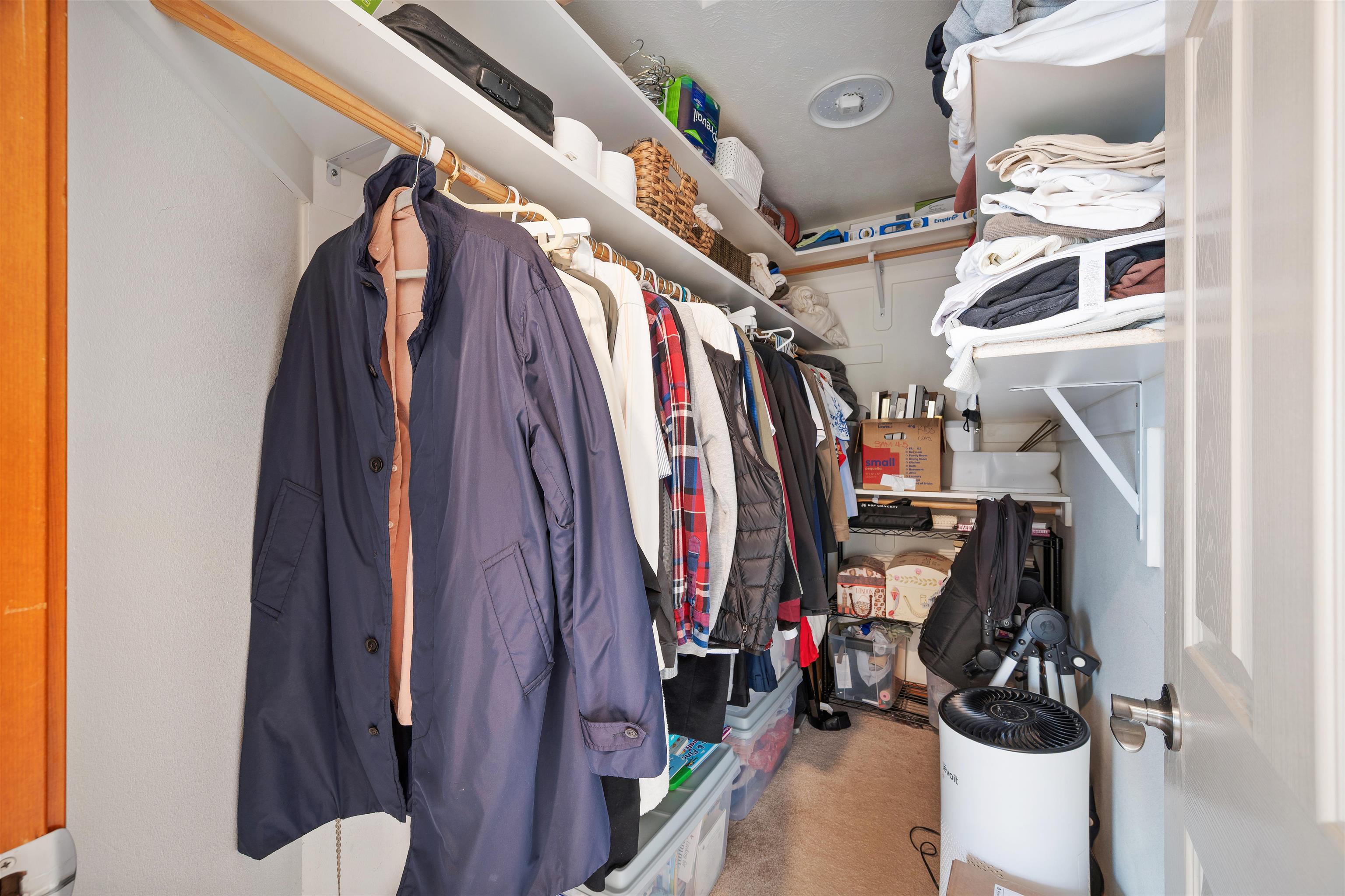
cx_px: 672
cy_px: 448
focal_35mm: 14
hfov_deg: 104.3
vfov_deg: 81.2
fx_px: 523
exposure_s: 13
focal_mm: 14
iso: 100
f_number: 8
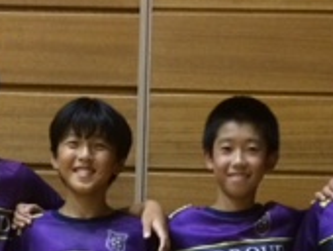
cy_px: 410
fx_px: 1050
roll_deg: -0.3
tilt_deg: -4.5
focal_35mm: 109
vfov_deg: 12.7
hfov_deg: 18.0
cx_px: 143
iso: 250
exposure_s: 1/30
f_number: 2.2
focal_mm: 4.15
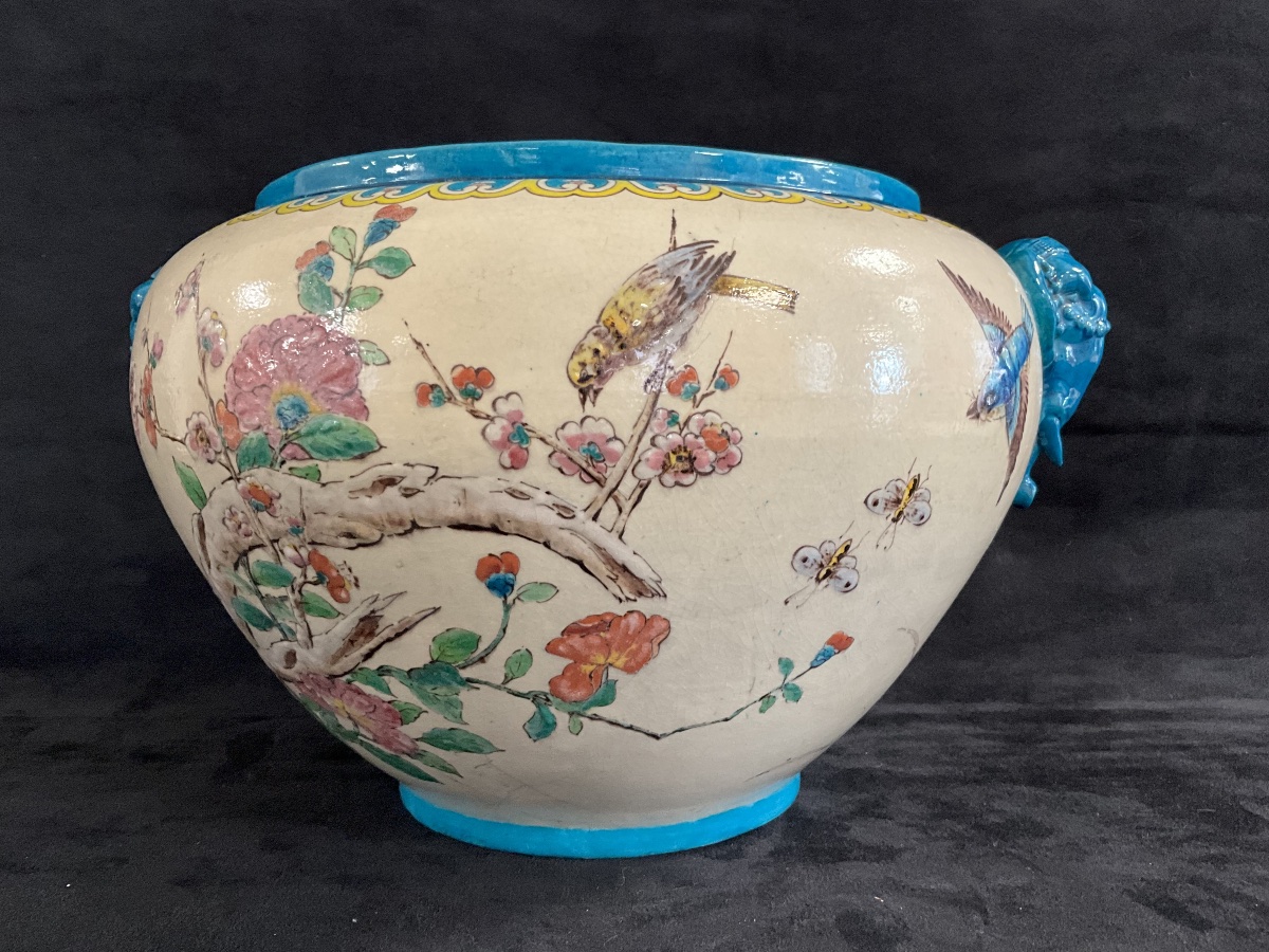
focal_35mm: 29
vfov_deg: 48.2
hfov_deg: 61.7
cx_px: 634
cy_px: 476
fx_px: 1063
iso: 200
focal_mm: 3
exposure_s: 1/33
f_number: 1.8
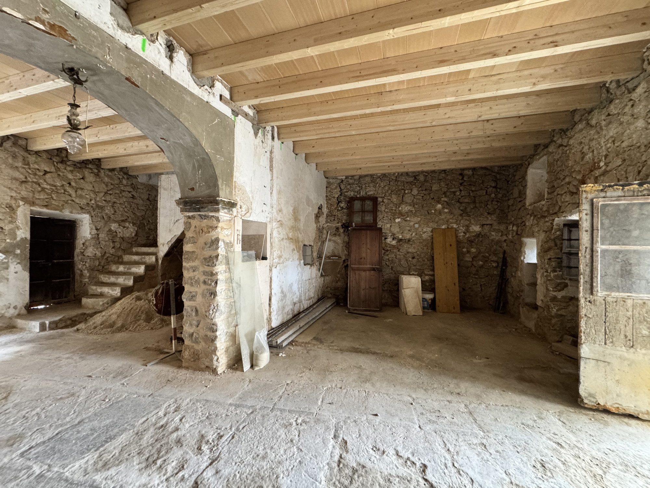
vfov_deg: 85.7
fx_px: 263
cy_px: 244
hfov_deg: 102.1
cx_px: 325
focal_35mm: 14
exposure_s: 1/60
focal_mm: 2.22
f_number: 2.2
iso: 640
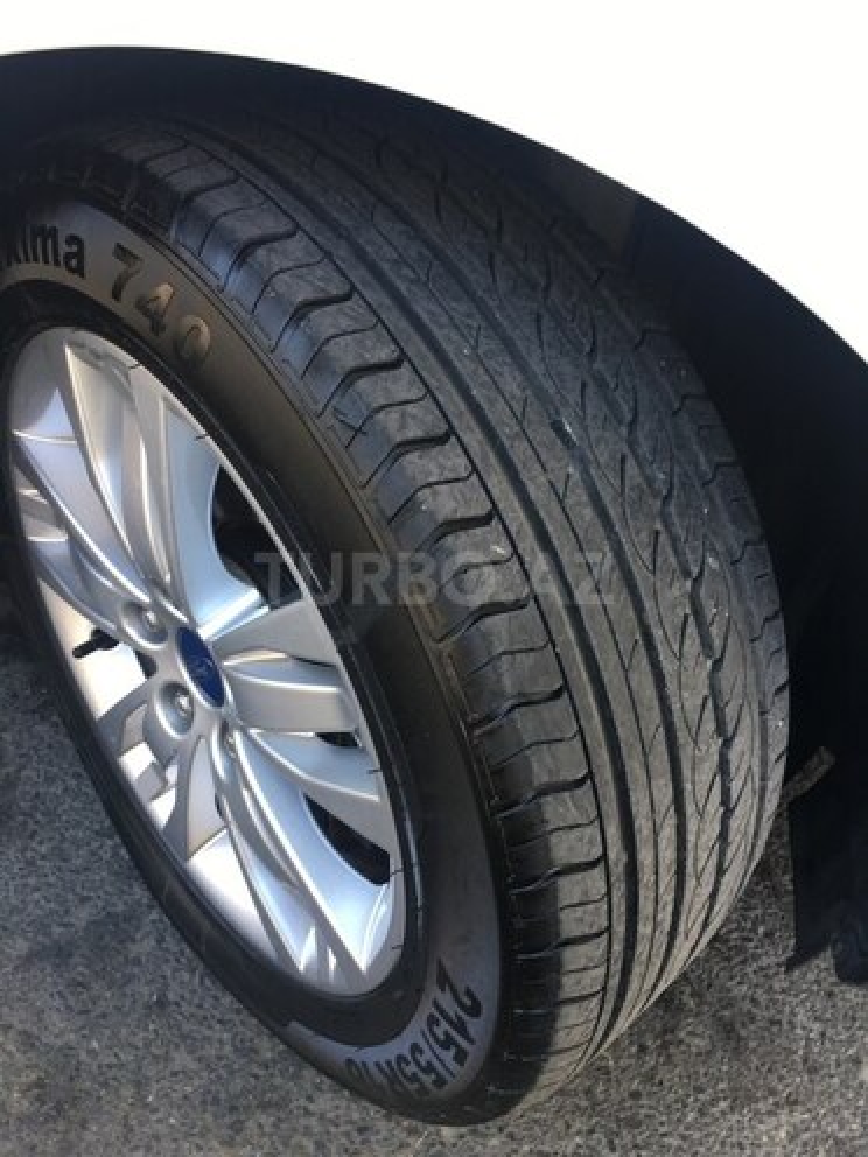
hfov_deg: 48.2
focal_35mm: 29
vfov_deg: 61.7
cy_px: 578
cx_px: 434
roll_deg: -10.6
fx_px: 970
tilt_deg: -38.1
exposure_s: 1/100
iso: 32
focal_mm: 4.15
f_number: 2.2
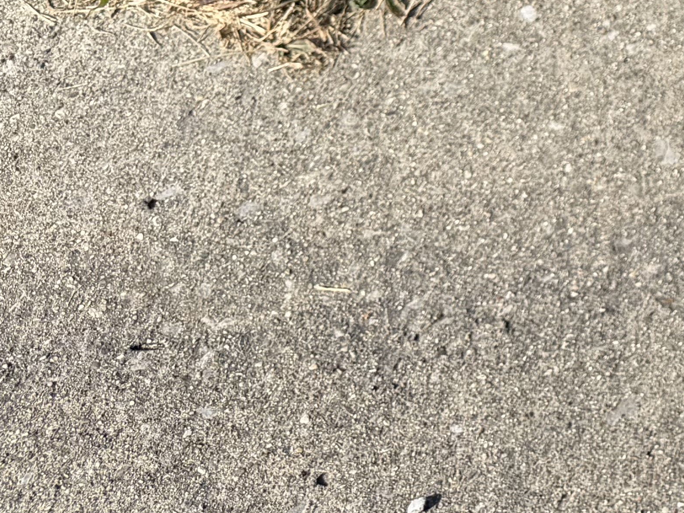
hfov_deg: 18.3
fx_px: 1719
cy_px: -372
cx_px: 1187
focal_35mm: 87
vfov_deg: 15.0
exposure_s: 1/2703
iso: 80
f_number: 1.78
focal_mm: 6.76
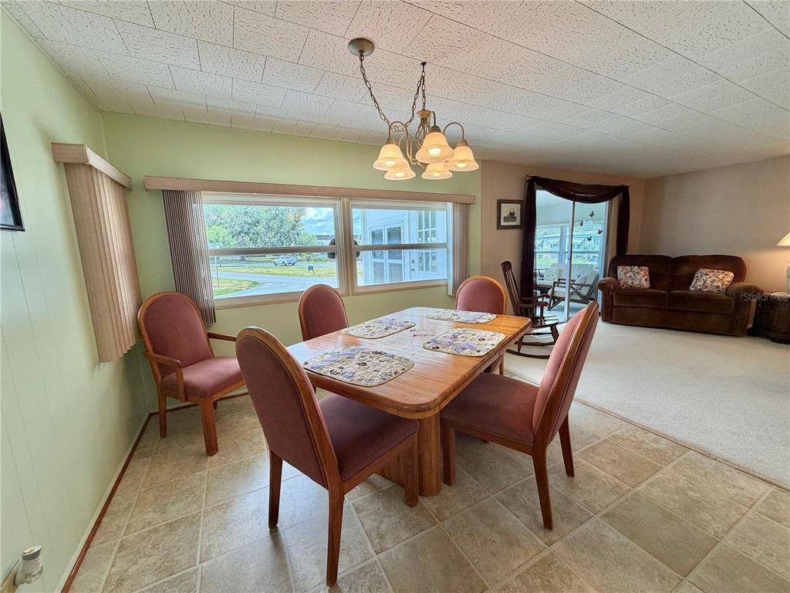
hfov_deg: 102.1
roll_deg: +1.5
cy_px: 296
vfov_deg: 85.7
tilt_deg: -8.4
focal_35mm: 14
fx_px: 320
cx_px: 395
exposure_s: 1/120
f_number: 2.2
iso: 100
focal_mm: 2.22
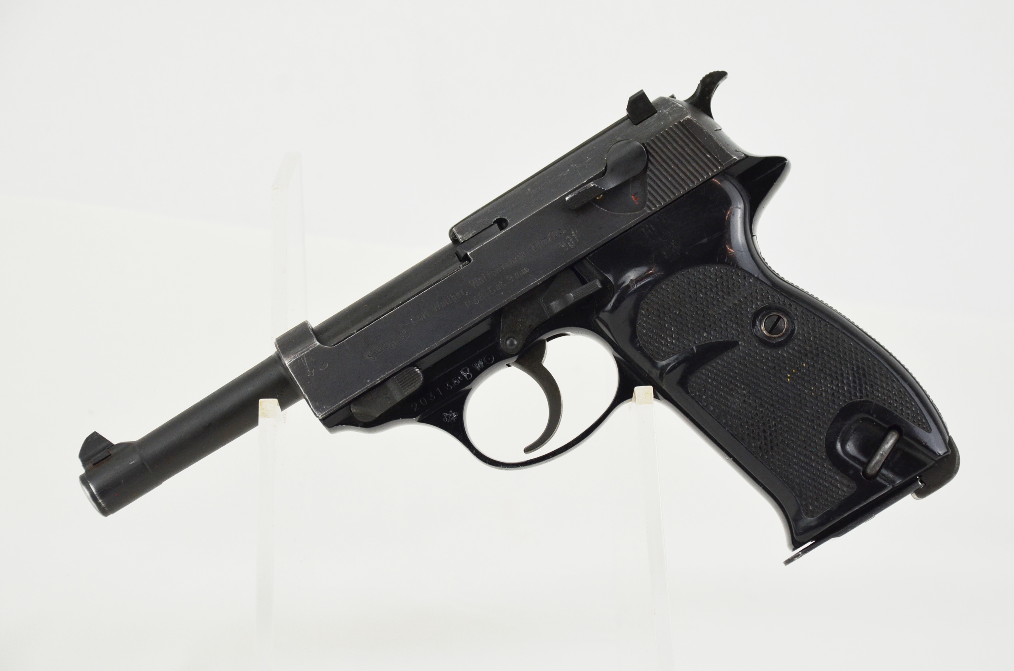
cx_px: 507
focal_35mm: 105
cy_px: 336
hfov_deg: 19.5
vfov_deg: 13.0
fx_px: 2951
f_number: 5.3
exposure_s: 1/250
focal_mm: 70
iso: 720
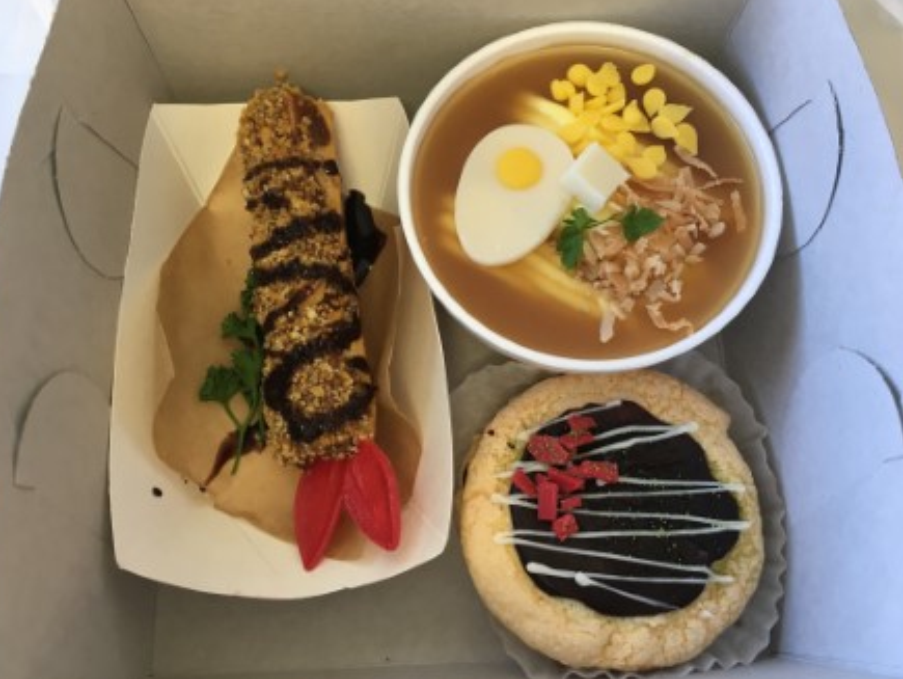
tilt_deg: -74.8
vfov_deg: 46.9
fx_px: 783
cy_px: 330
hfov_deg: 59.9
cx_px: 442
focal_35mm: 30
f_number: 2.2
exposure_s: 1/30
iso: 32
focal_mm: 4.15
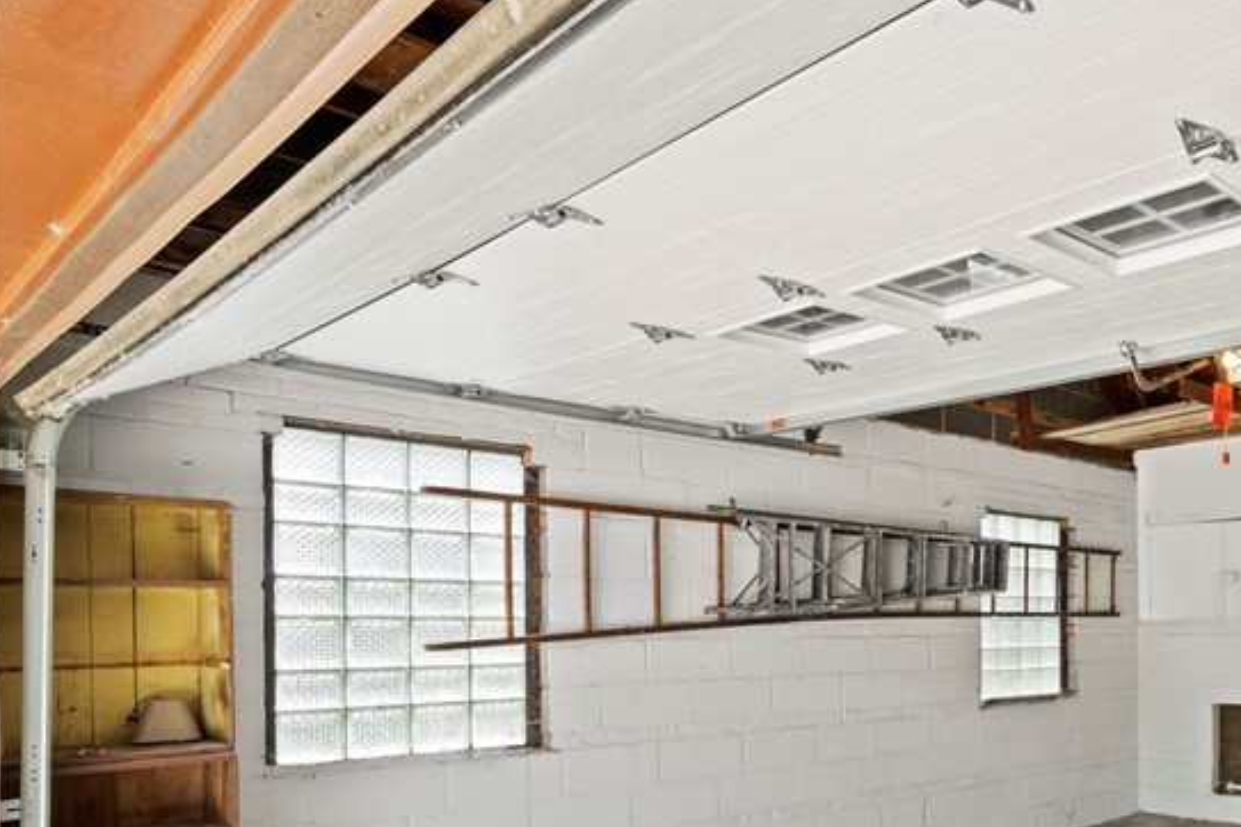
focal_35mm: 28
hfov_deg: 52.6
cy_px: 636
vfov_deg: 44.6
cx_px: 1227
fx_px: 965
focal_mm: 14
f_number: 9
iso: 250
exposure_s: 1/13
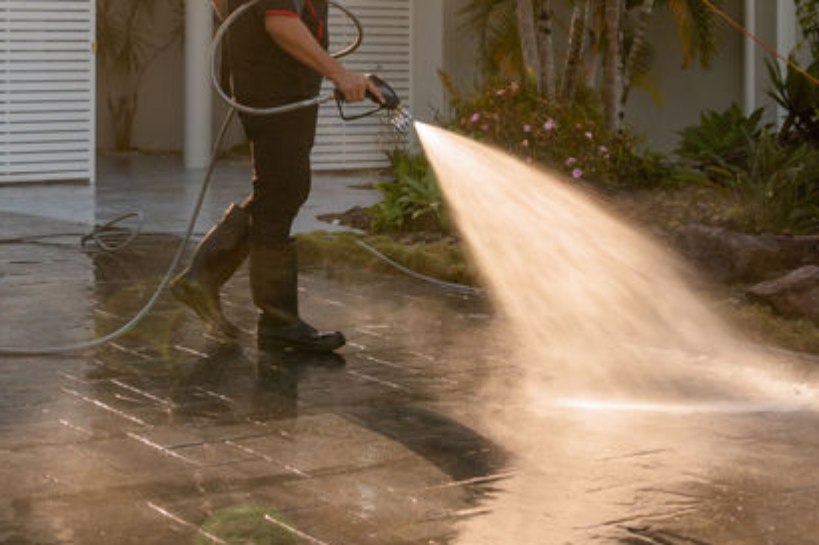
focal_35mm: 70
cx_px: 58
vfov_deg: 19.1
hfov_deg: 27.6
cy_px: 55
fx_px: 1592
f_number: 2.8
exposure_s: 1/400
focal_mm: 28
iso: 125
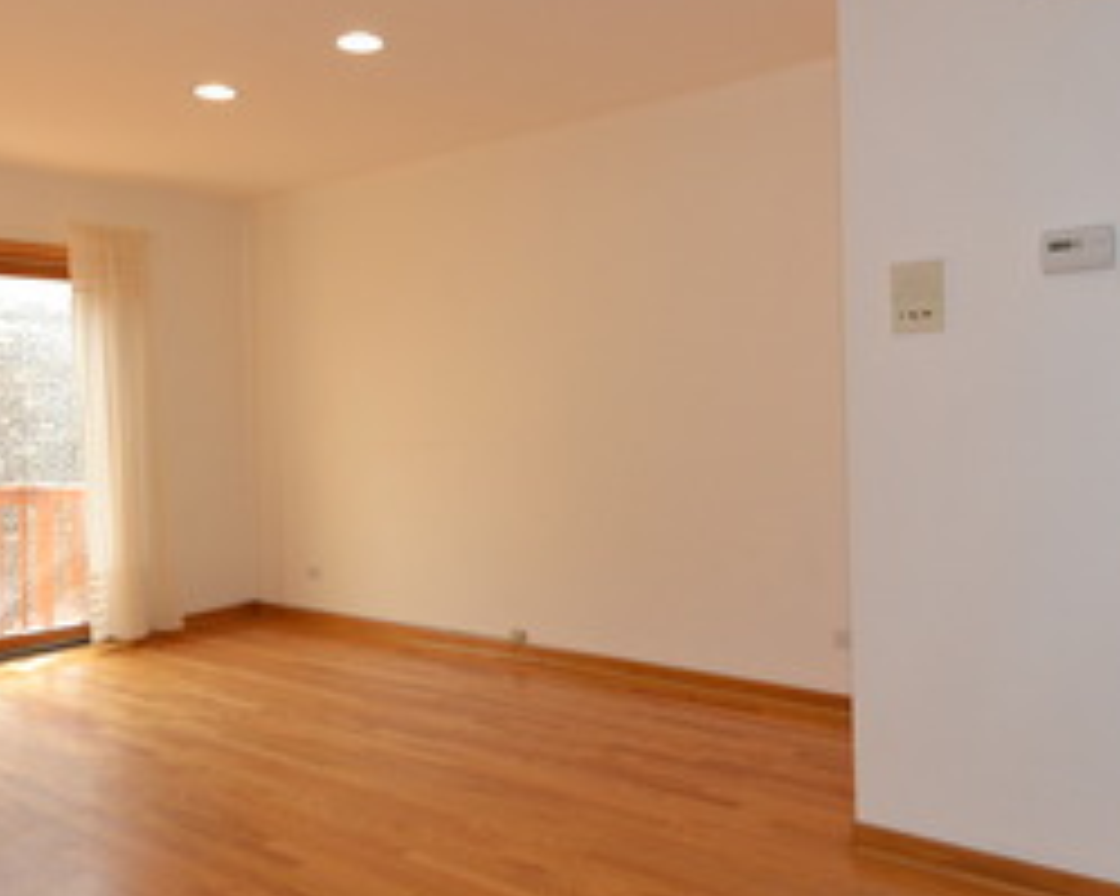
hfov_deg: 60.4
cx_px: 540
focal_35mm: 29
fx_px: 961
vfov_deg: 49.9
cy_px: 430
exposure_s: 1/200
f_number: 7.1
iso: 800
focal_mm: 8
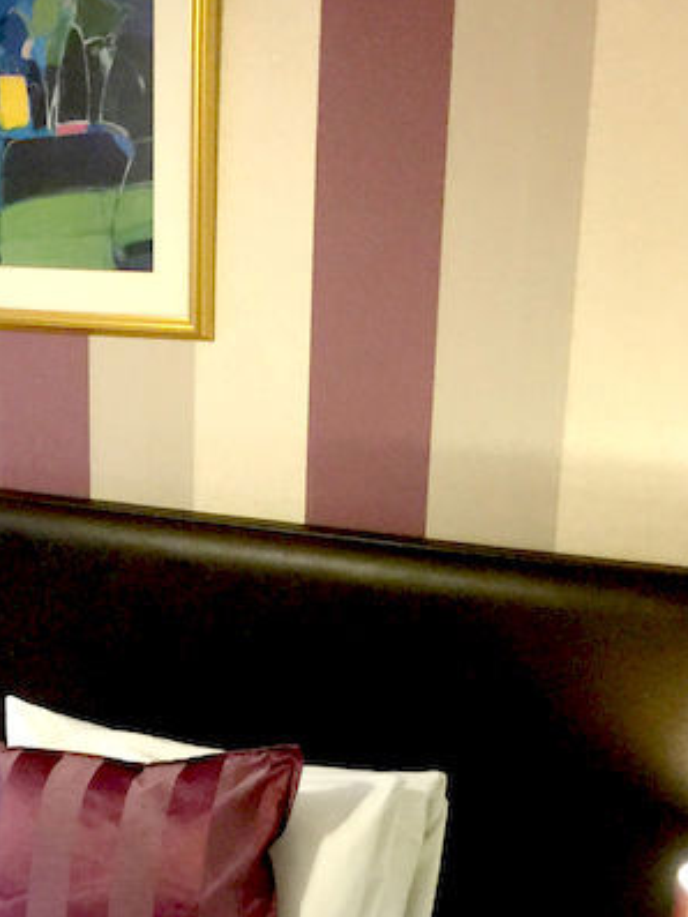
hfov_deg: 19.4
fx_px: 1933
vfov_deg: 25.9
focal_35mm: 73
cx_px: -44
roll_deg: +0.9
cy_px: 799
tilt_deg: -20.4
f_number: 2.2
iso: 100
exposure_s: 1/10
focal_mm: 4.15
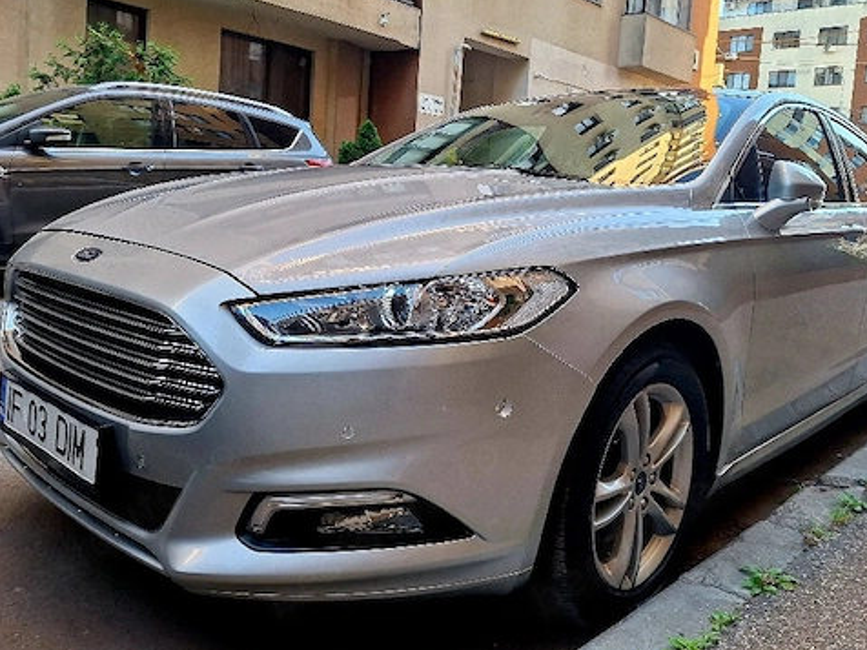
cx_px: 472
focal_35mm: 29
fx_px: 726
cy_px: 257
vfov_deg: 47.9
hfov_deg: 61.6
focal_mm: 5.54
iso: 40
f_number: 1.8
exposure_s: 1/222
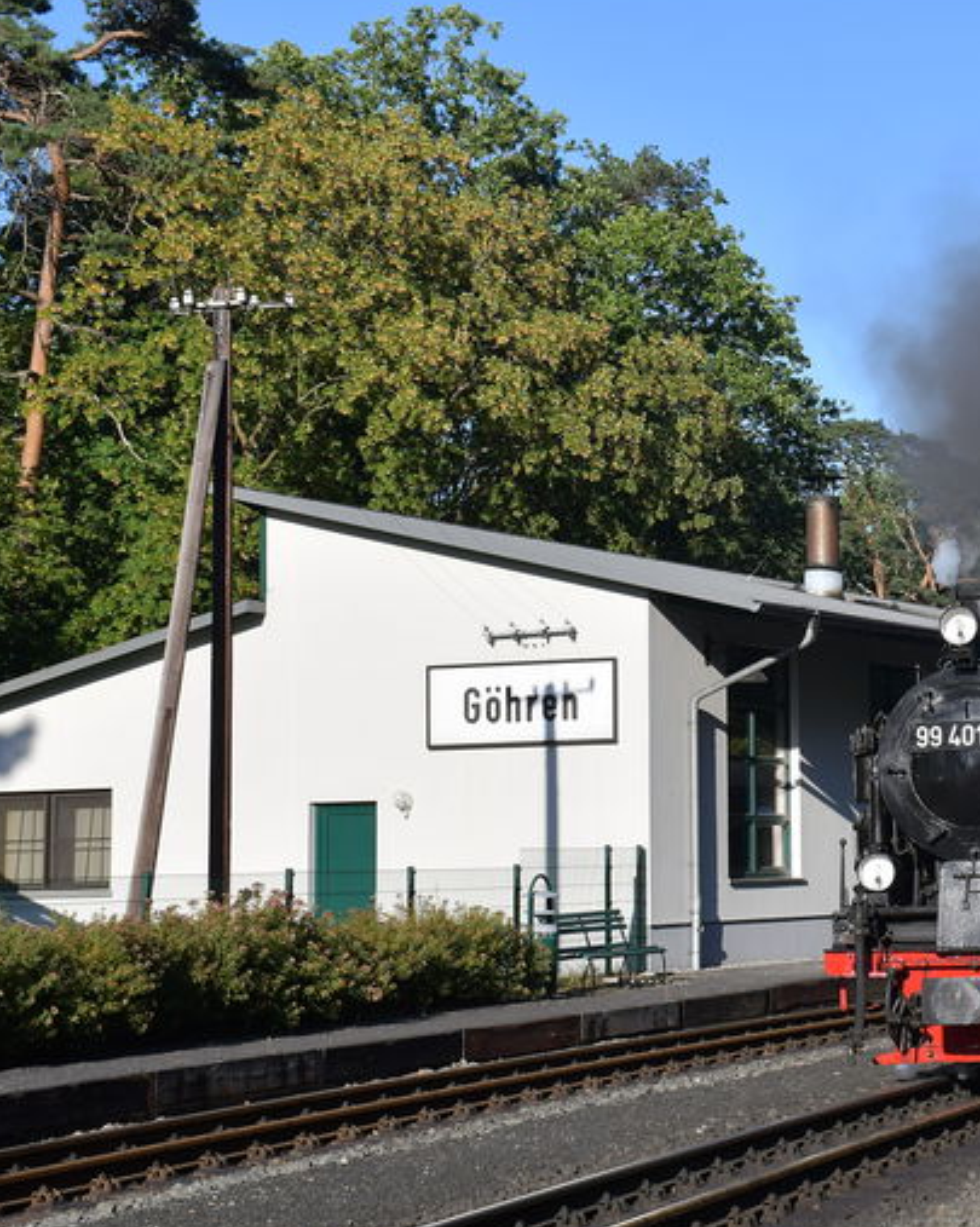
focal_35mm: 78
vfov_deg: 24.5
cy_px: 598
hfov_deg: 19.1
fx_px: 2830
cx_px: 970
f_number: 8
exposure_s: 1/640
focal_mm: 35
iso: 200
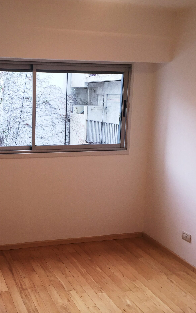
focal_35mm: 42
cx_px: 30
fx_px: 359
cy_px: 153
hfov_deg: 29.6
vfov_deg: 47.2
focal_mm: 4.15
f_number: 2.2
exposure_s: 1/100
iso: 64
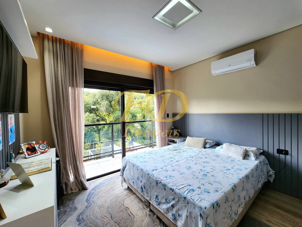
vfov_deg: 89.9
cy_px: 114
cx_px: 151
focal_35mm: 13
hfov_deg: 106.2
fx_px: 113
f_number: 2.2
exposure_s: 1/120
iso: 64
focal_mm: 2.2
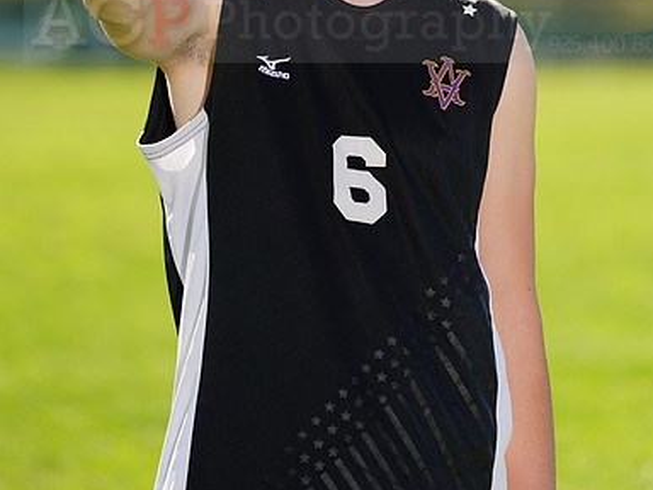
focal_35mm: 492
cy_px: 9
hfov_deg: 4.0
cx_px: 327
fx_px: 9281
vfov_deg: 3.0
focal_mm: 339
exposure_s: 1/200
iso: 64
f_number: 6.3
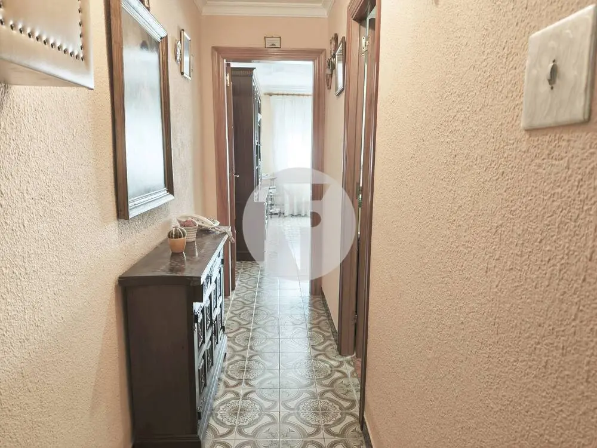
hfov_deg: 73.9
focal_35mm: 23
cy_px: 224
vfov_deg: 58.9
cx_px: 298
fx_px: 397
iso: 1000
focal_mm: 6.18
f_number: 1.65
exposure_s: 1/33.3
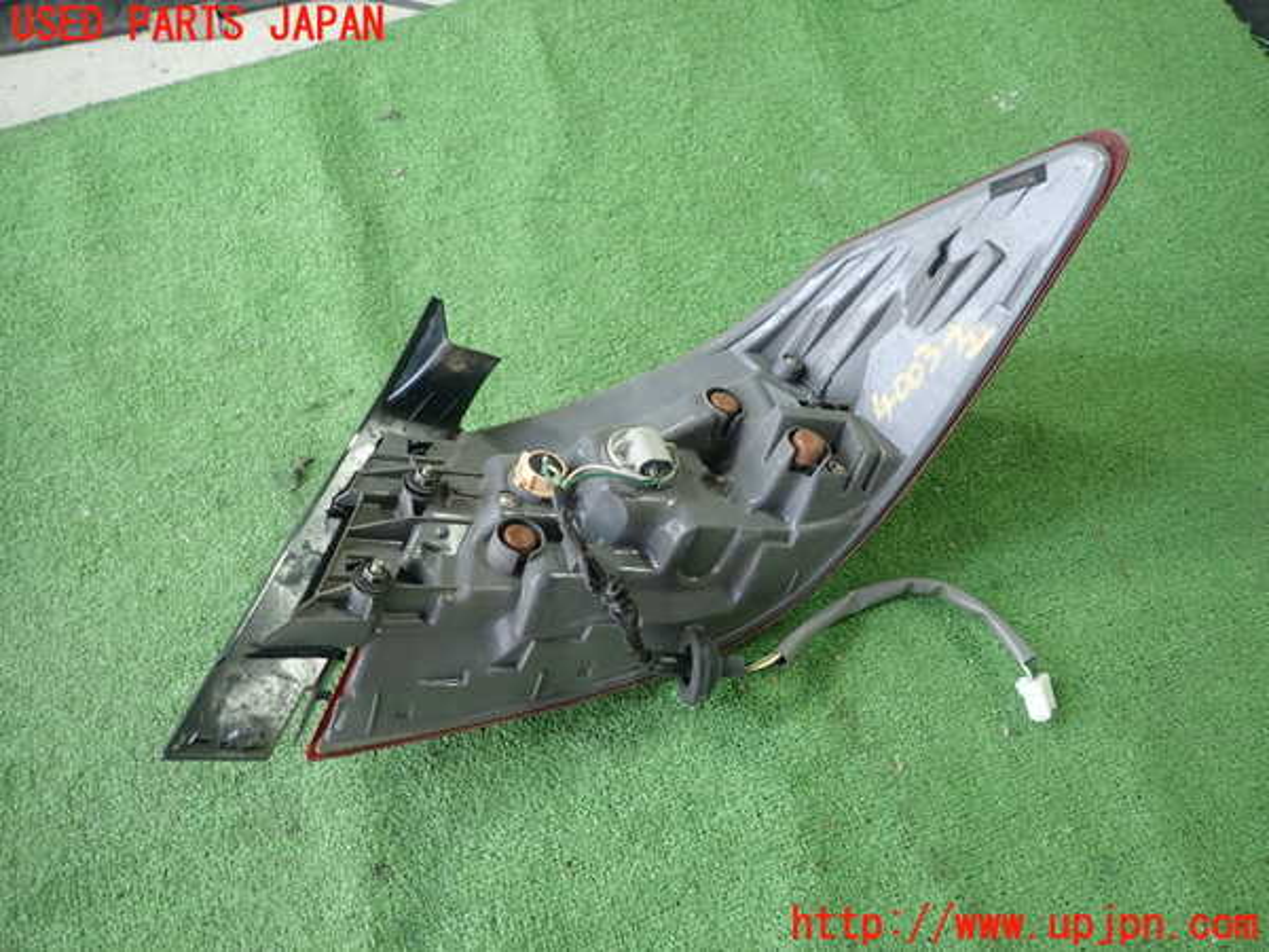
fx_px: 916
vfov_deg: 54.9
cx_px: 634
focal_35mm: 25
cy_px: 476
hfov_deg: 69.4
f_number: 2
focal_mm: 4.5
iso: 160
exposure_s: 1/60
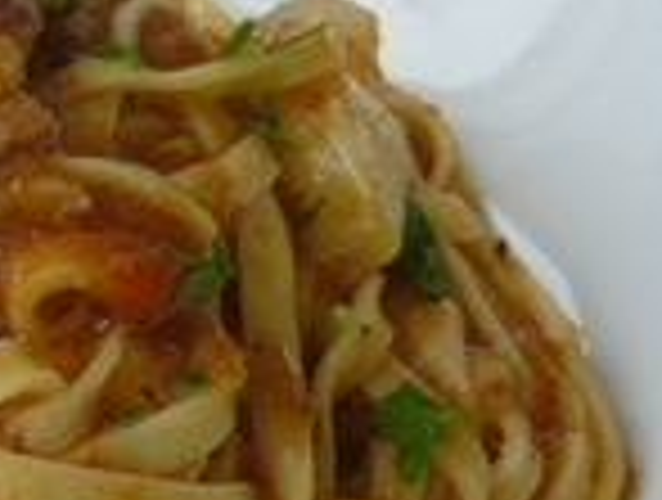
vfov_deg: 15.8
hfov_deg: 19.6
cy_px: 345
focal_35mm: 94
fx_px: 1802
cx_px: -140
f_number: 2.8
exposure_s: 1/200
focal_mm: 5.5
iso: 100
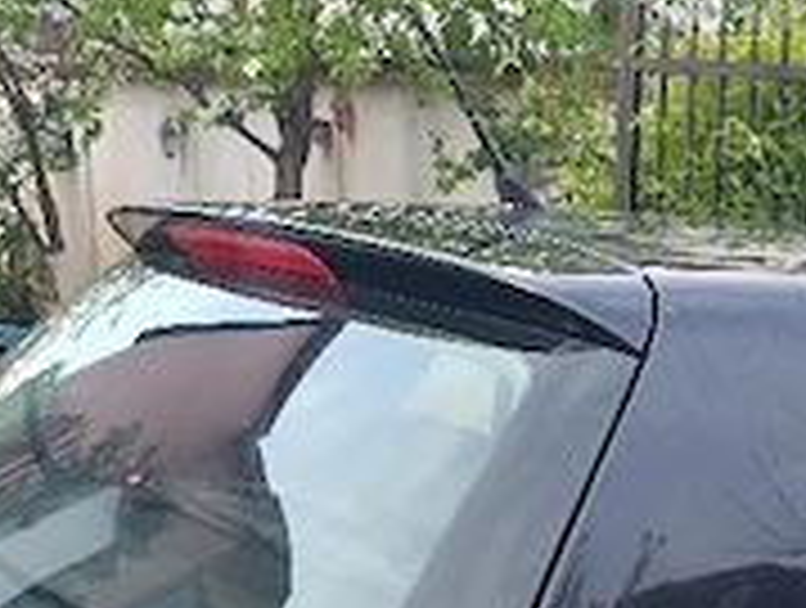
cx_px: 1013
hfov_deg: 22.8
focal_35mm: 77
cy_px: 995
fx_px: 1796
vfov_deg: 16.8
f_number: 1.65
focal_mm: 6.11
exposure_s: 1/101
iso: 103
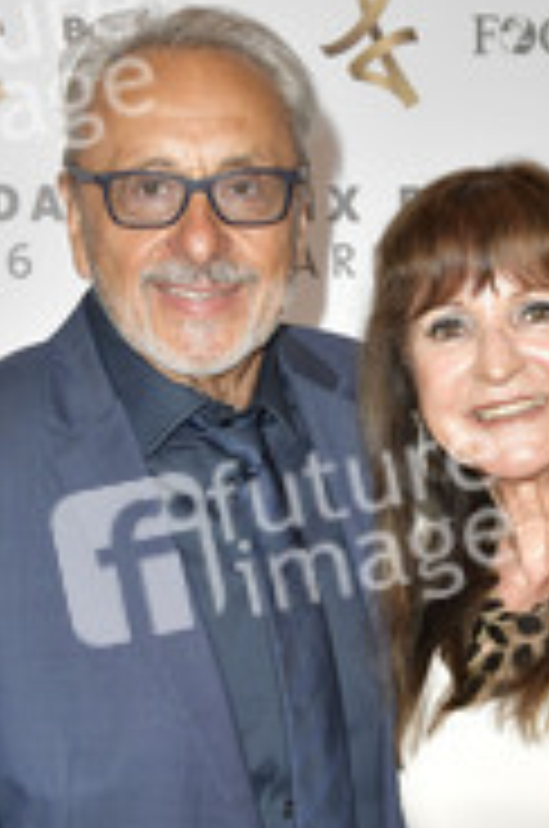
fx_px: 2250
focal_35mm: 98
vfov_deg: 20.4
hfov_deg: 13.9
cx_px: 414
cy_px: 765
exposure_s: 1/200
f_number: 6.3
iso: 640
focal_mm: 45
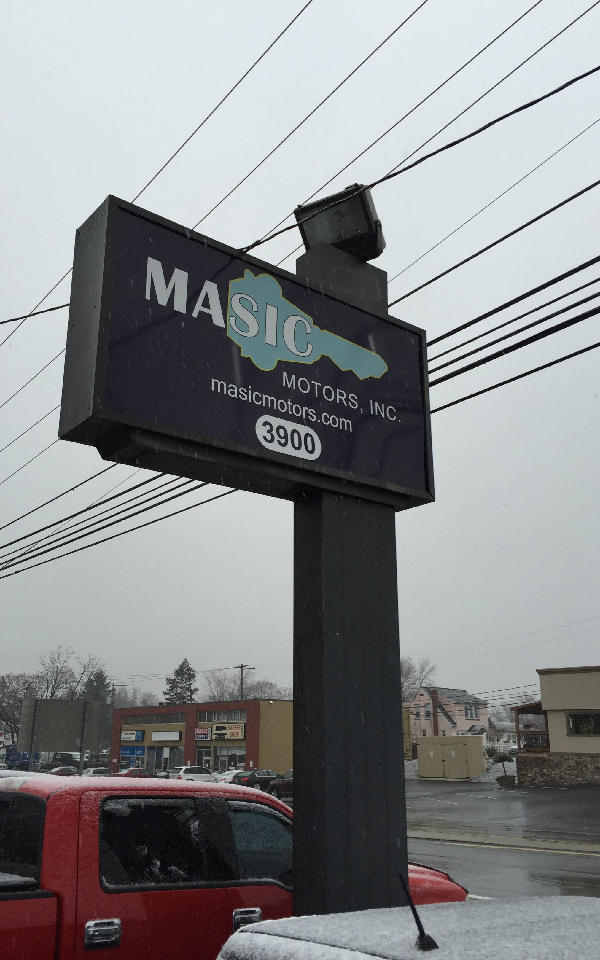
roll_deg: -0.3
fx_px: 811
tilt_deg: +19.4
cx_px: 284
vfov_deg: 61.2
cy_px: 480
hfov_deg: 40.6
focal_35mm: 31
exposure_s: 1/183
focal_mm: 4.15
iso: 32
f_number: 2.2
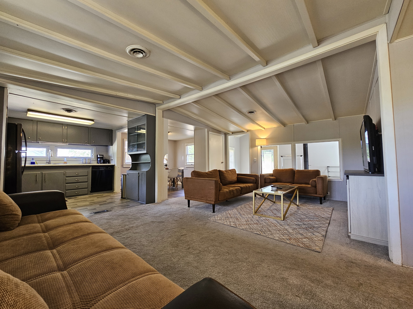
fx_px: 155
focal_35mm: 13
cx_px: 206
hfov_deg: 106.2
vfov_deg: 89.9
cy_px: 154
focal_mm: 2.2
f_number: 2.2
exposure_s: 1/60
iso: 250
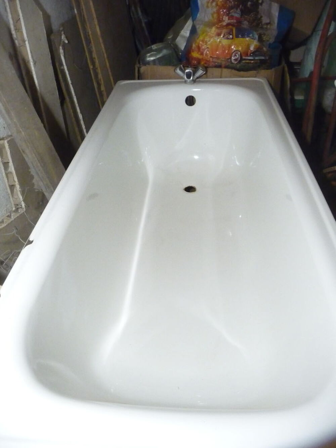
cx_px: 168
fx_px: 362
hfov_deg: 49.8
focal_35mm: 28
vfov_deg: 63.4
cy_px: 224
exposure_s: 1/10
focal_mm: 4.7
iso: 800
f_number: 3.3
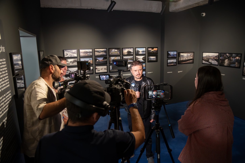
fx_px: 163
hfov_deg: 73.8
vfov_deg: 53.1
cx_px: 122
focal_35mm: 24
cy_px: 82
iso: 5000
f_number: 2.8
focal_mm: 24
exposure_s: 1/250
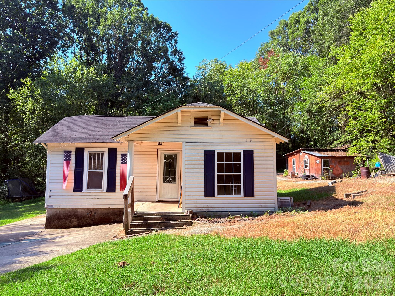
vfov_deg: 48.2
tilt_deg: +5.3
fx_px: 331
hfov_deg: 61.7
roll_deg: +0.3
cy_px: 148
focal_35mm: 29
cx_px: 198
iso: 80
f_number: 1.78
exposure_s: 1/1138
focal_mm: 6.76
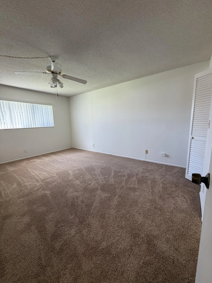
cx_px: 106
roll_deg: +1.4
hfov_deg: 85.7
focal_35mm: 14
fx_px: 114
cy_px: 142
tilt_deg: -9.5
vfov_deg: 102.1
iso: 250
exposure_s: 1/120
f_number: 2.2
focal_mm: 2.22
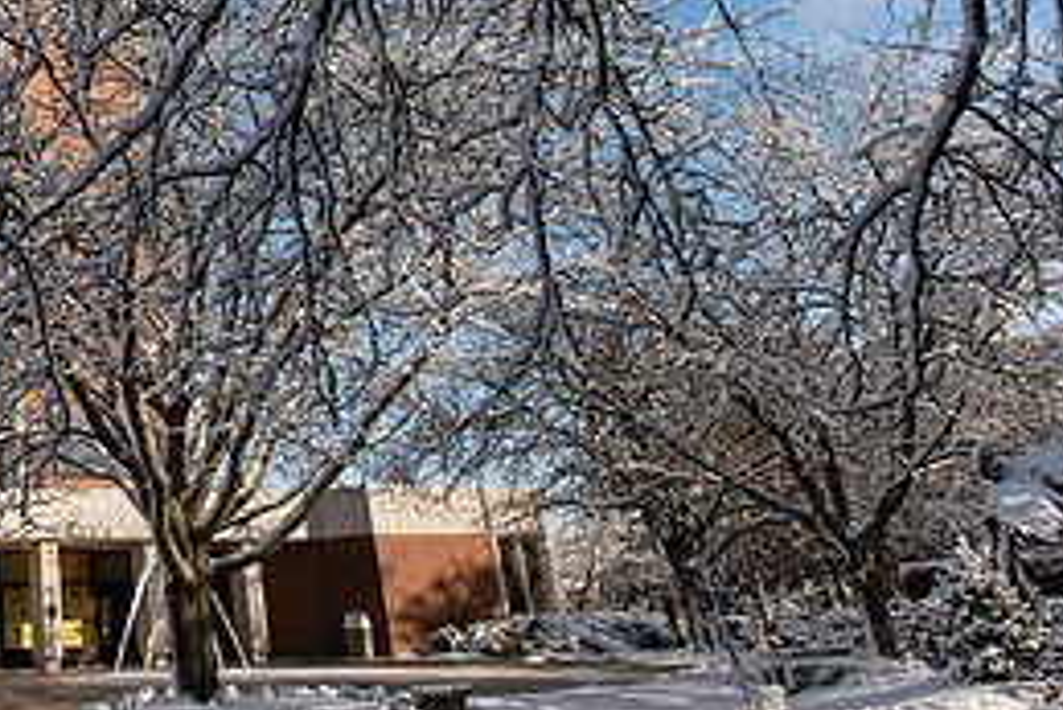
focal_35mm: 38
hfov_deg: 42.3
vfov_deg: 34.0
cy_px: 133
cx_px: -45
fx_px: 1123
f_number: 6.3
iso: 200
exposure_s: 1/320
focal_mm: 17
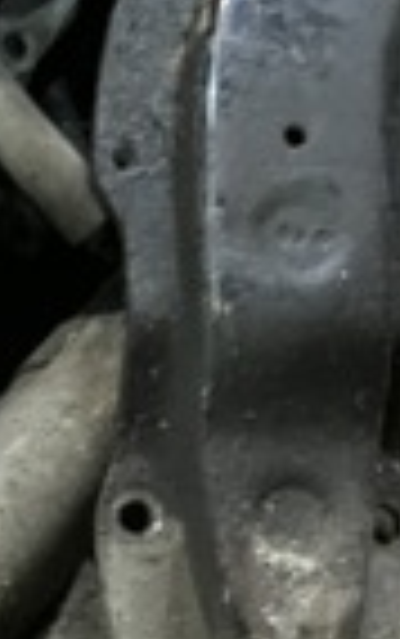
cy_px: 873
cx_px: -229
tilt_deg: -65.5
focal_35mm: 93
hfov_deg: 13.2
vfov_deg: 20.1
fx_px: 1619
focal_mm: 5.1
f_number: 1.6
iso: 640
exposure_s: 1/25
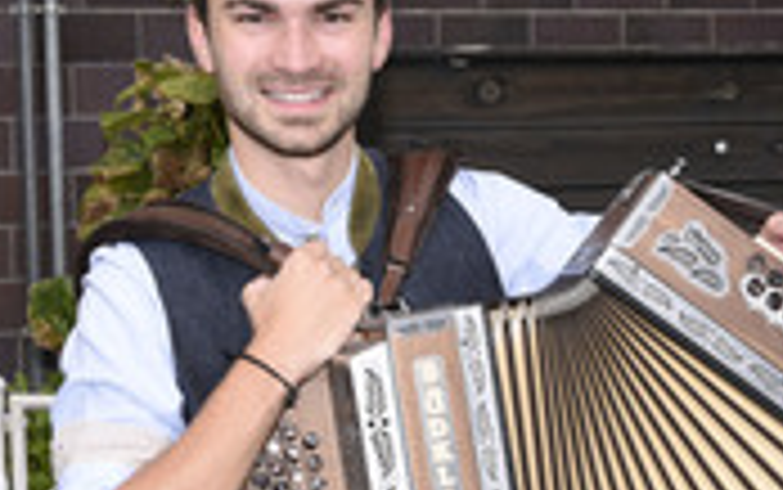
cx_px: 286
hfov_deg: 16.4
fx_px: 2712
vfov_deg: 10.3
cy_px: 310
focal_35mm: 127
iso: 250
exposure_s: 1/160
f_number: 8
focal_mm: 48
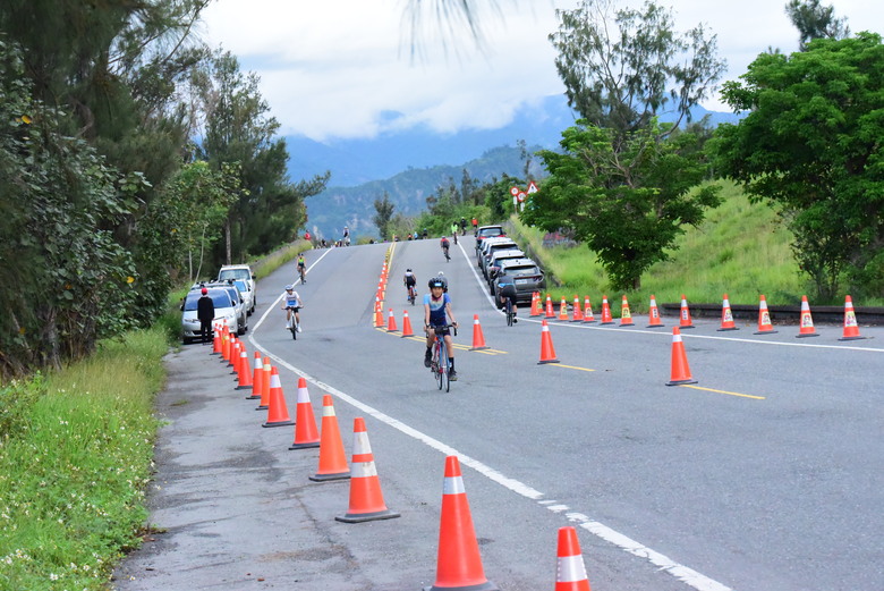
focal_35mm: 98
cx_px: 442
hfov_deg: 20.8
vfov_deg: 14.0
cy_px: 296
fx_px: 2408
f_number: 13
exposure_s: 1/2500
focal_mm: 98
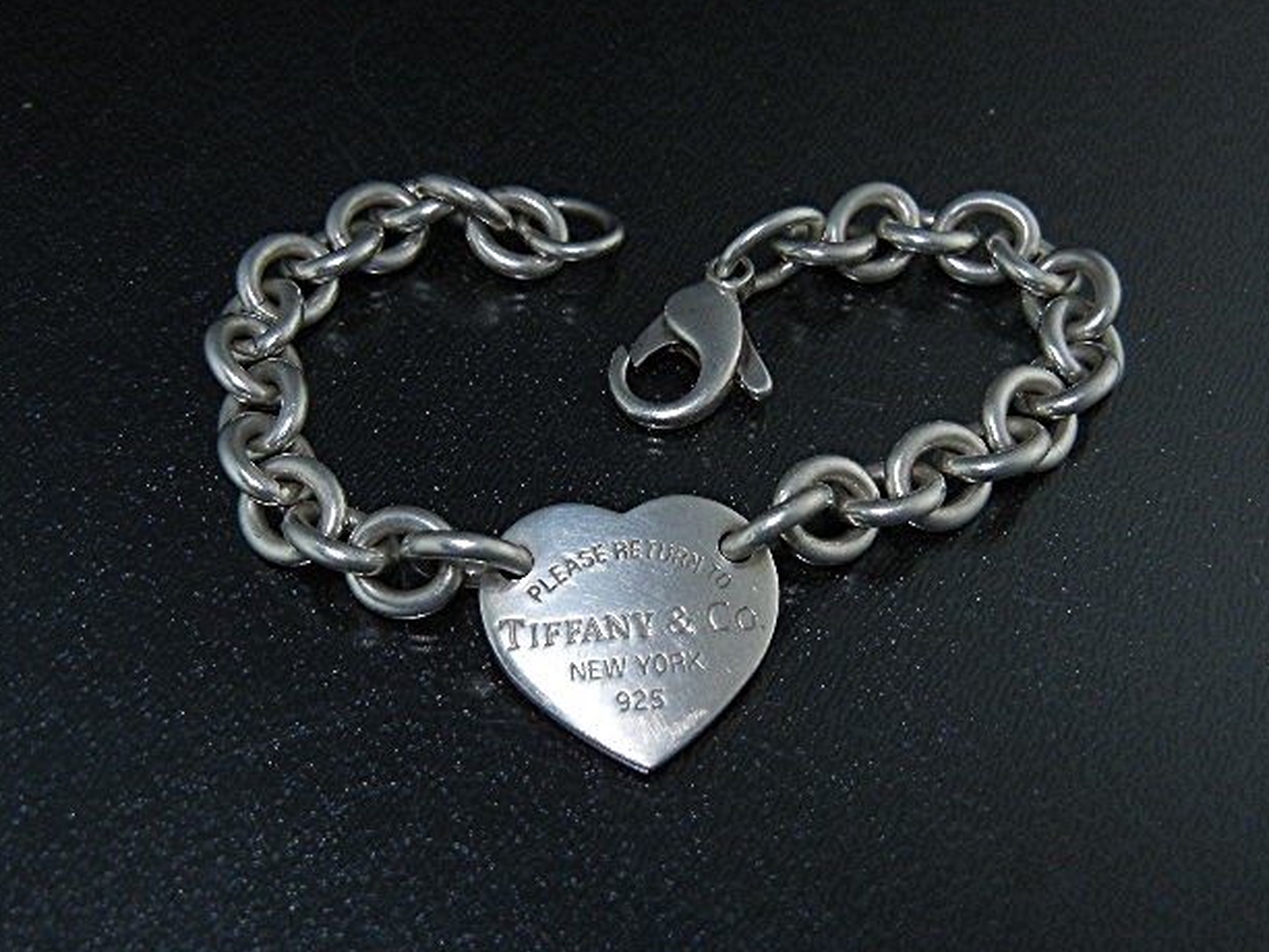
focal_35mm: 47
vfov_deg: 30.9
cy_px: 474
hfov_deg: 40.4
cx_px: 615
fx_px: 1723
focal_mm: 8.1
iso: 384
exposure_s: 1/30
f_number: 7.6
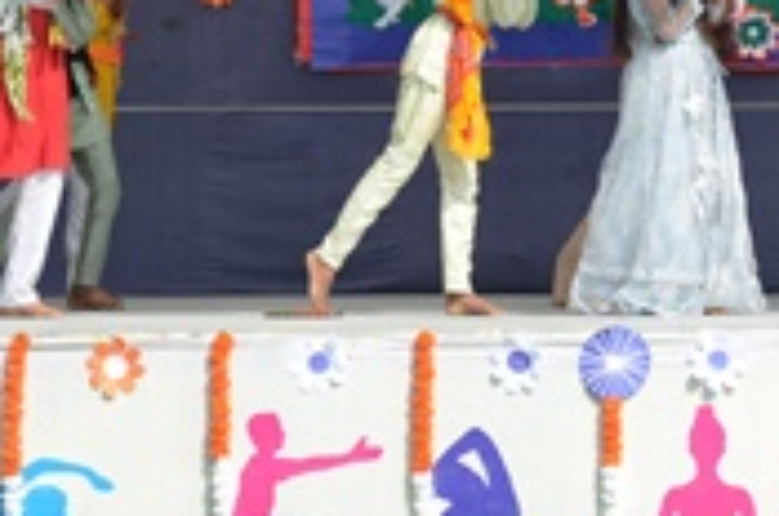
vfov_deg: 5.1
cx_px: 588
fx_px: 5810
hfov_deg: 7.7
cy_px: -47
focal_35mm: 269
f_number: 6.3
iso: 200
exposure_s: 1/640
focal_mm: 70
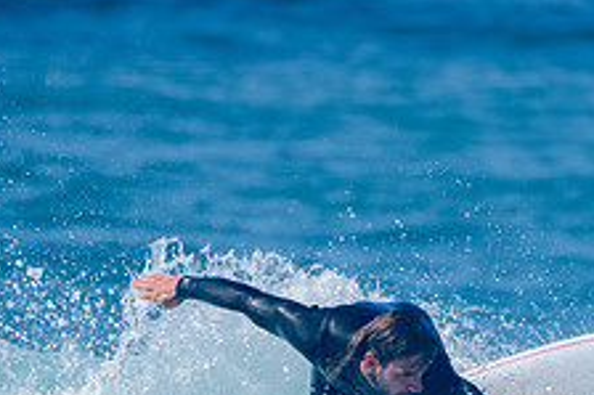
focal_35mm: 1590
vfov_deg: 0.9
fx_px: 26215
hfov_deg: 1.3
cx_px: 303
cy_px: 397
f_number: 5.6
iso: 160
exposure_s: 1/2000
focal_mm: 500
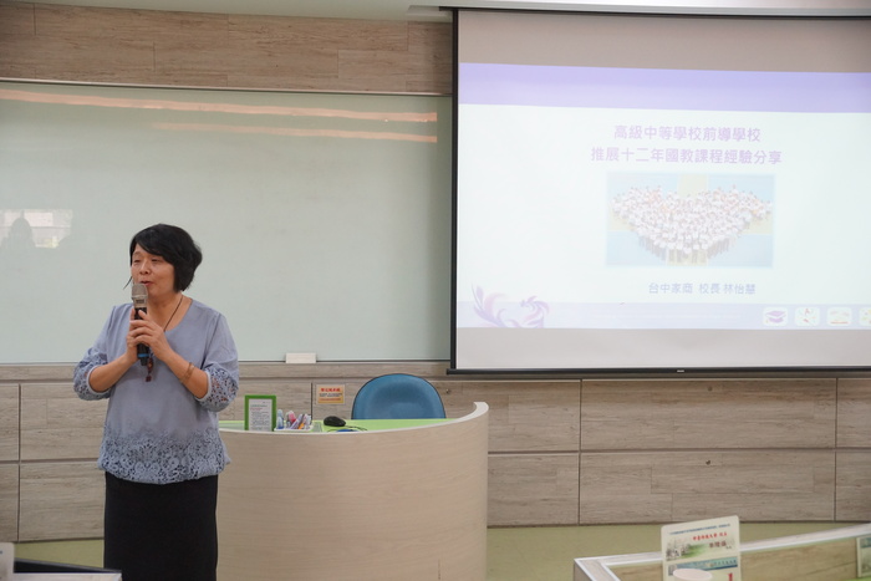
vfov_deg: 29.9
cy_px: 290
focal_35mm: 45
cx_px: 436
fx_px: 1089
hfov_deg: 43.6
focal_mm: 30
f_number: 4.5
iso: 1250
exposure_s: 1/160
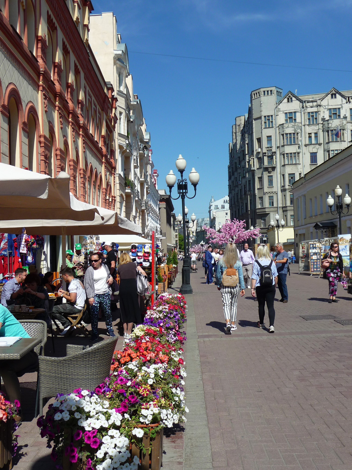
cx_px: 176
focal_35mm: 38
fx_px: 515
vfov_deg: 49.0
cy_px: 235
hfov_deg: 37.7
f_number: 9
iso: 100
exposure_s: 1/250
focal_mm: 6.3
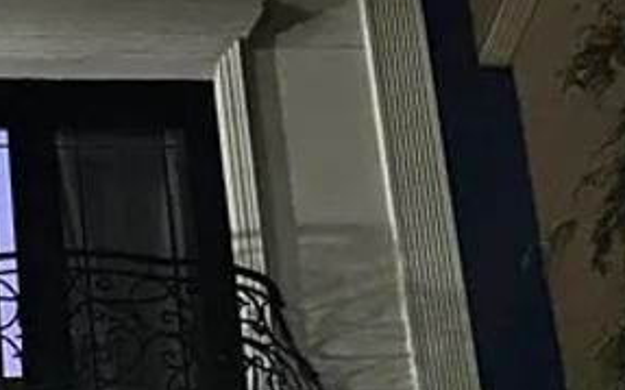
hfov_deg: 16.5
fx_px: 2060
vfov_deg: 9.1
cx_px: -131
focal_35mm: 121
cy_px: 1086
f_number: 1.78
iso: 1600
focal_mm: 6.86
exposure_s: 1/20
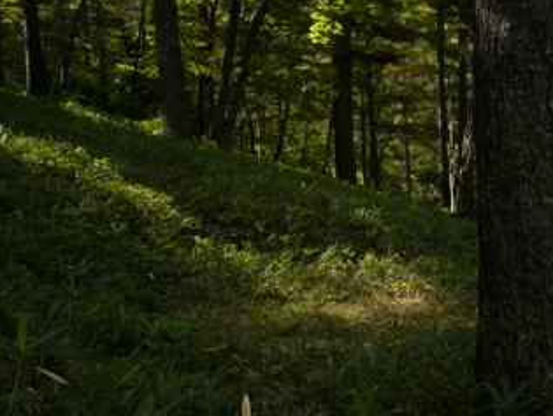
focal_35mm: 50
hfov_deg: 37.8
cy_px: 235
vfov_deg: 29.1
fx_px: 800
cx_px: 365
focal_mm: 5.8
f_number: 2.8
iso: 100
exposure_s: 1/320
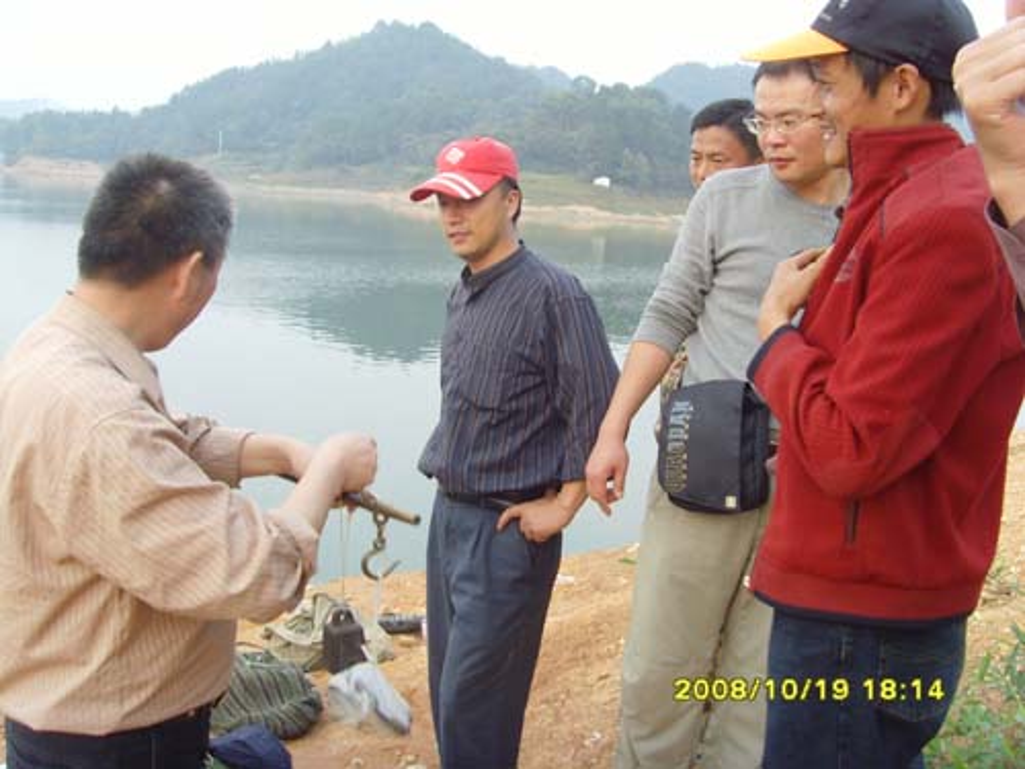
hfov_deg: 47.9
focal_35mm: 39
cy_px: 384
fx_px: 1155
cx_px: 512
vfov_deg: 36.8
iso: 100
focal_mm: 6.6
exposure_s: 1/60
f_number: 3.5
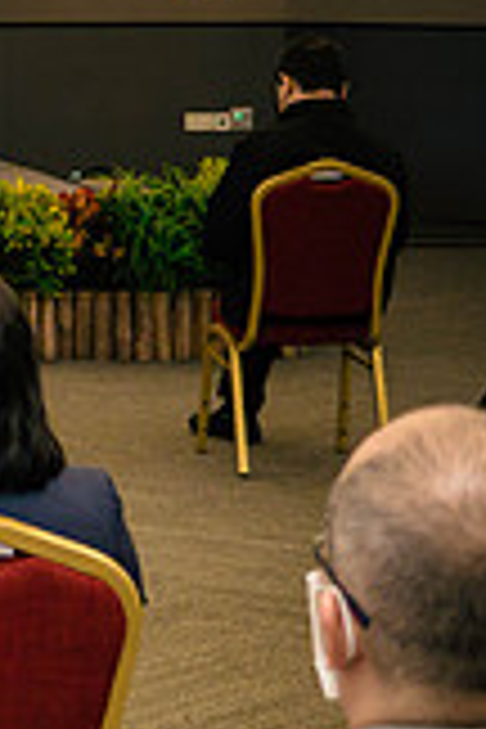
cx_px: -720
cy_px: 155
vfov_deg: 11.3
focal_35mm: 182
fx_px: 3685
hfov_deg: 7.1
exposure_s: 1/125
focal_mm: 24
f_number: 2.8
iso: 1000
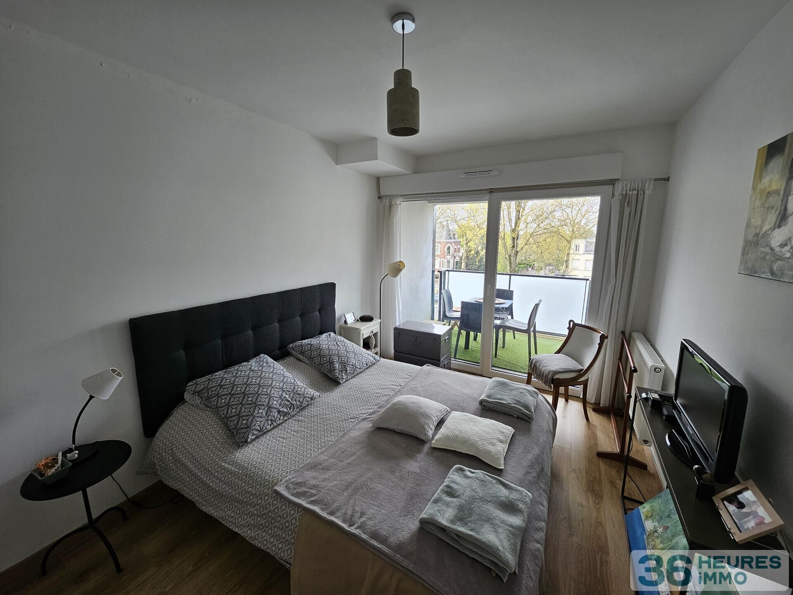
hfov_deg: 106.2
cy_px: 298
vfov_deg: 89.9
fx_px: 298
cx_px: 396
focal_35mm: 13
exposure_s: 1/50
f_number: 2.2
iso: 32
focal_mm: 1.74
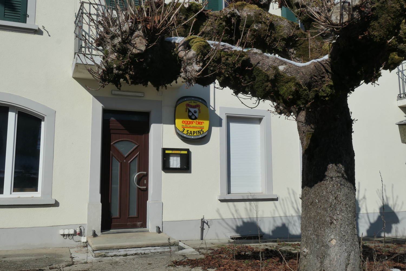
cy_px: 136
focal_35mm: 34
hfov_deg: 55.8
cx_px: 203
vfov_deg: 38.9
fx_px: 383
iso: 200
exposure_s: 1/1300
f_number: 8
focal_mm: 12.5
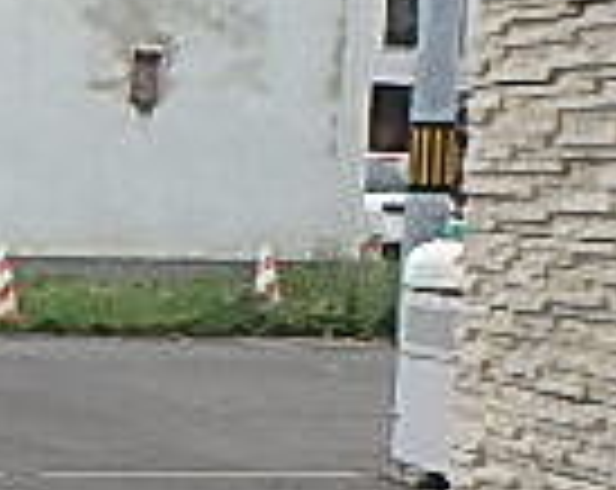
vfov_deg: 16.0
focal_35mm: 96
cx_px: -670
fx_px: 1746
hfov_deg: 15.4
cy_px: 252
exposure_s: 1/320
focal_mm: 3.7
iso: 125
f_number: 3.5
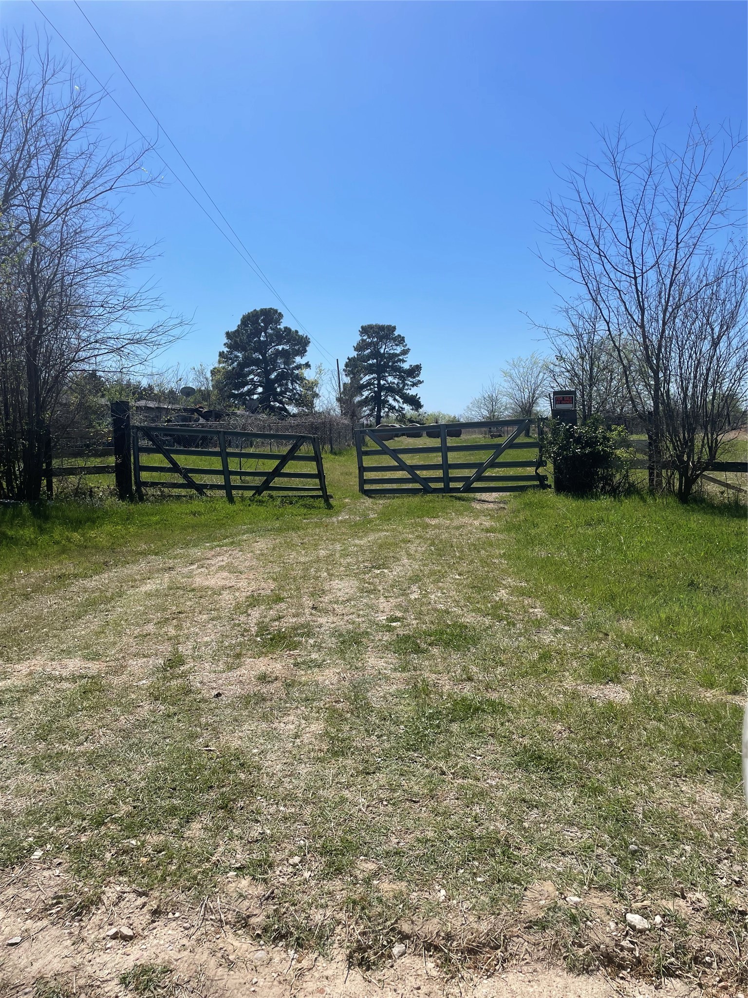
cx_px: 374
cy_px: 499
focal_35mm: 26
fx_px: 749
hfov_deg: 53.1
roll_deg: +1.2
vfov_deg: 67.3
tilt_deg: -5.3
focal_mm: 4.2
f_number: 1.6
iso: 32
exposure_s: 1/4831
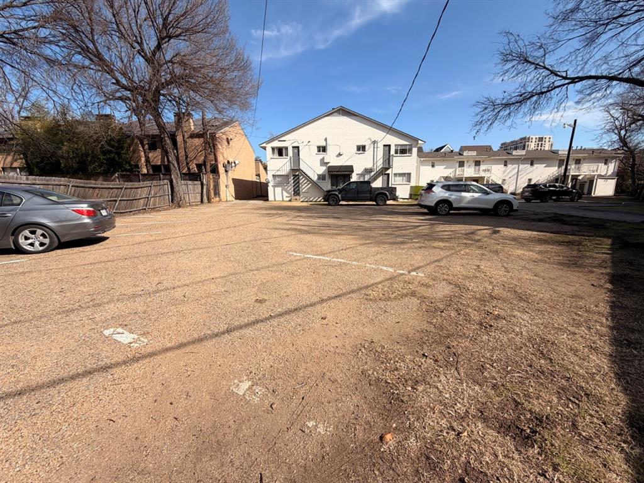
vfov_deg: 85.7
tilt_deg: -10.9
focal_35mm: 14
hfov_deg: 102.1
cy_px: 242
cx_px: 322
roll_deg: -1.0
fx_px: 260
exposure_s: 1/820
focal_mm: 2.22
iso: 20
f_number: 2.2
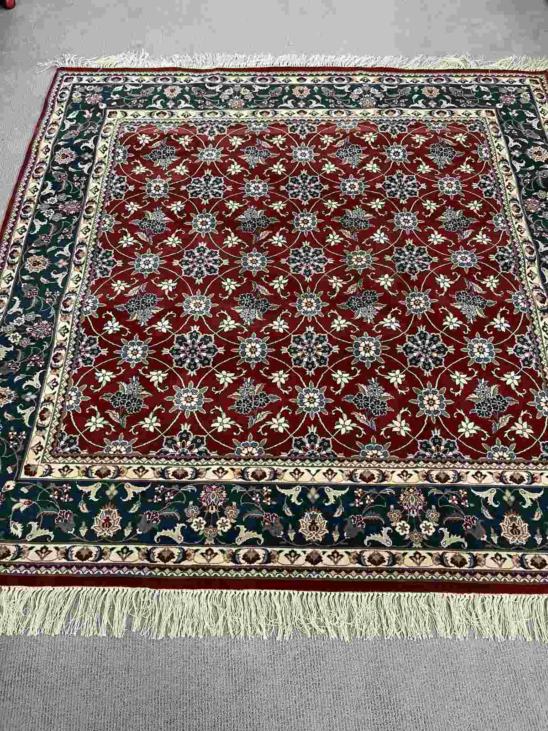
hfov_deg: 53.1
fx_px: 549
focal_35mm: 26
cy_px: 366
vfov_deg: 67.3
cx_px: 274
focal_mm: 4.2
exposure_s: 1/121
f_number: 1.8
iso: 50
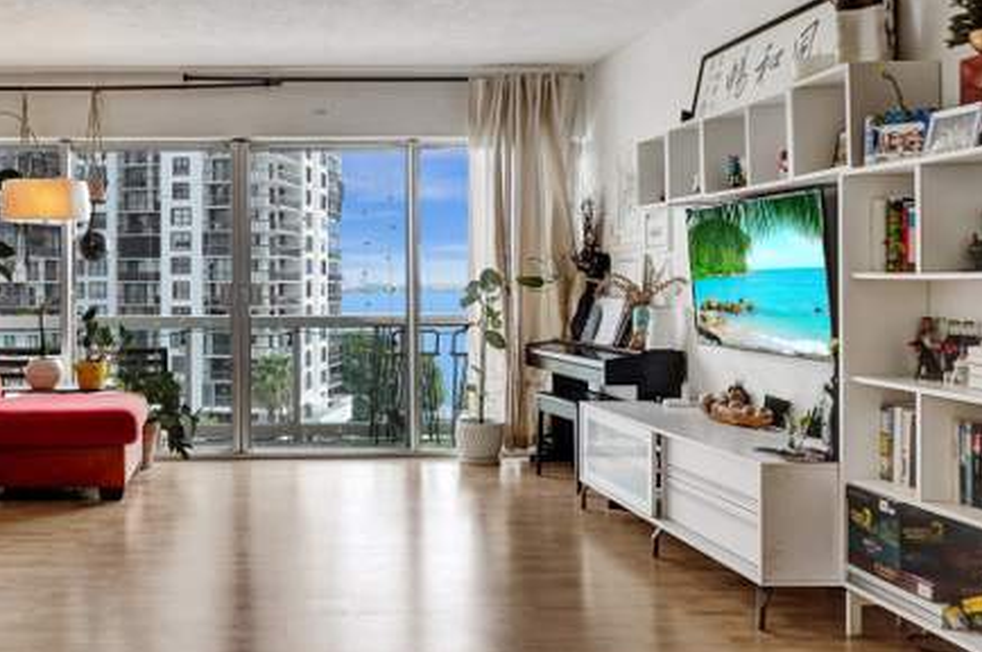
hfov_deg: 52.6
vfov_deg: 37.6
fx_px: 953
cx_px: 269
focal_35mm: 35
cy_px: 266
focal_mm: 19
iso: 320
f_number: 5.6
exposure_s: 1/125
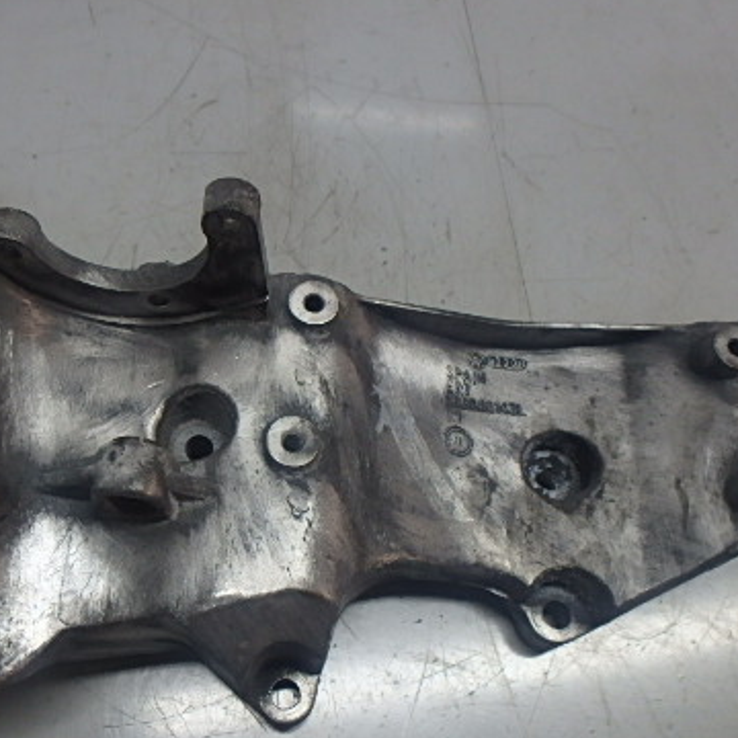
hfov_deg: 49.0
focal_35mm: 33
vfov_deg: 49.2
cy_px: 463
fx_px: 796
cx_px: 252
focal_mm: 3.7
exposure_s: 1/60
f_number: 3.5
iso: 200
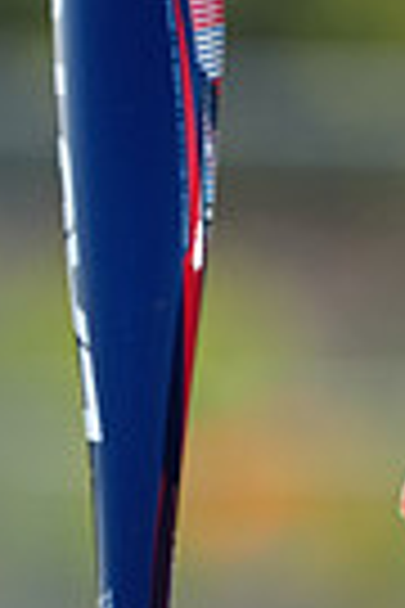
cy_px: 752
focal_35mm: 858
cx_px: 538
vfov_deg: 2.4
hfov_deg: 1.6
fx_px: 14478
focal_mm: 200
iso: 50
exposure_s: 1/250
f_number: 4
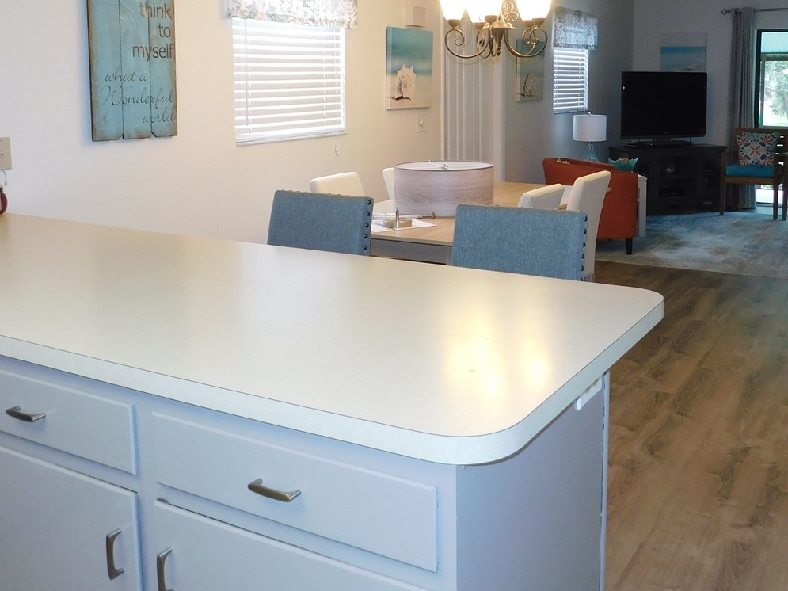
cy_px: 175
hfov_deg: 49.8
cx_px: 472
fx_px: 842
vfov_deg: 38.0
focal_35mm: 37
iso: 200
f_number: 3
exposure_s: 1/30
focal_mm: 4
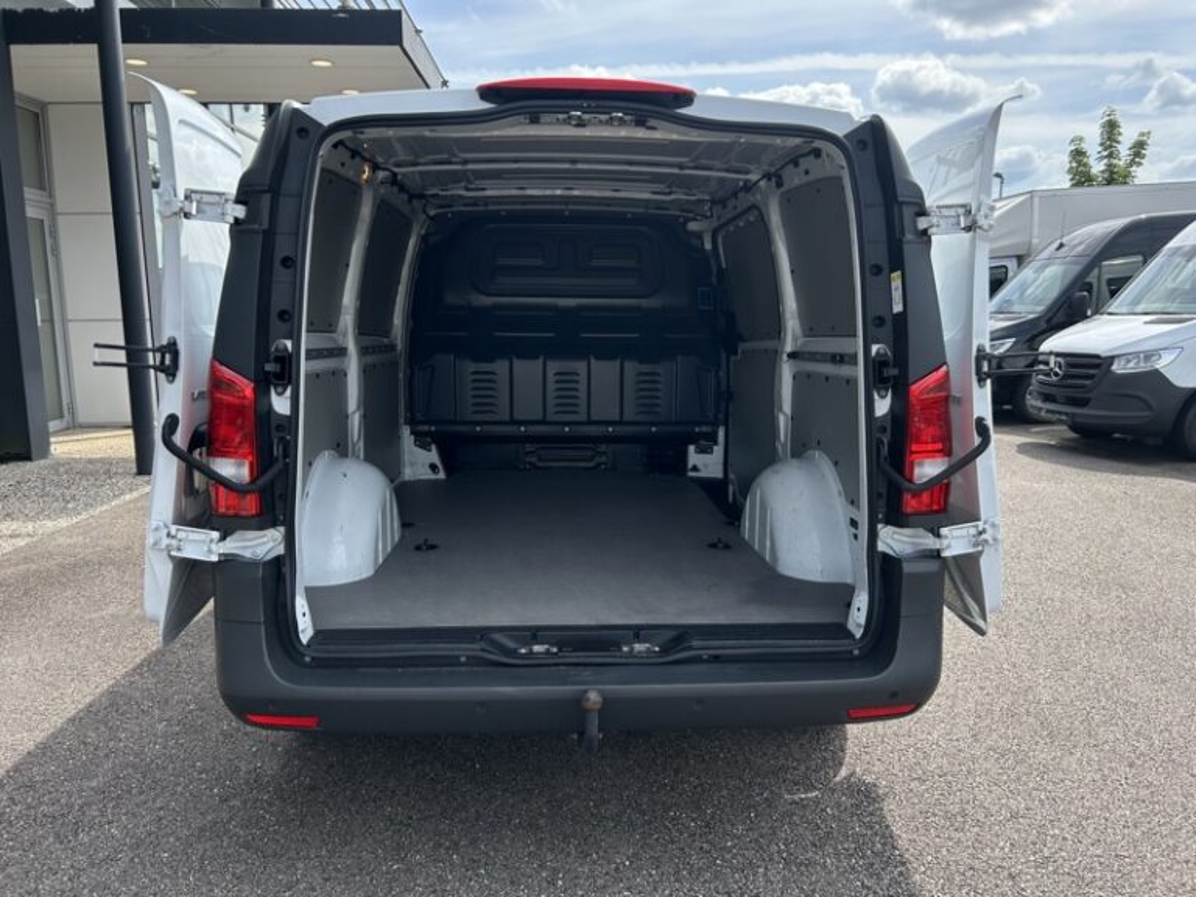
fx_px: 898
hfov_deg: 67.3
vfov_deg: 53.1
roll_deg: +1.1
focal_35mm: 26
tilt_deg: -9.2
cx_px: 598
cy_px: 448
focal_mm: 5.7
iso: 50
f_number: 1.5
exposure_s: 1/3356
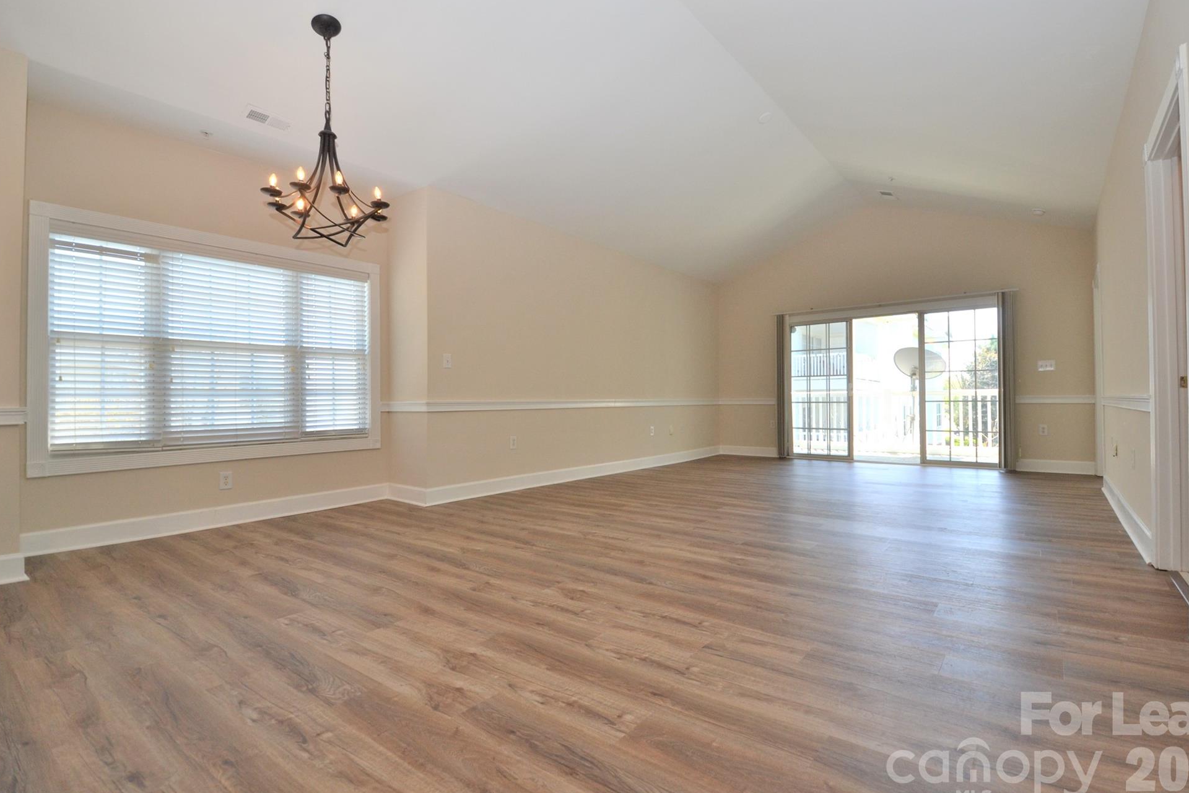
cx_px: 625
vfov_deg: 73.7
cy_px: 391
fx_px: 528
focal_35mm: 16
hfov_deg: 96.7
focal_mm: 10
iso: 360
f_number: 5.6
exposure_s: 1/125
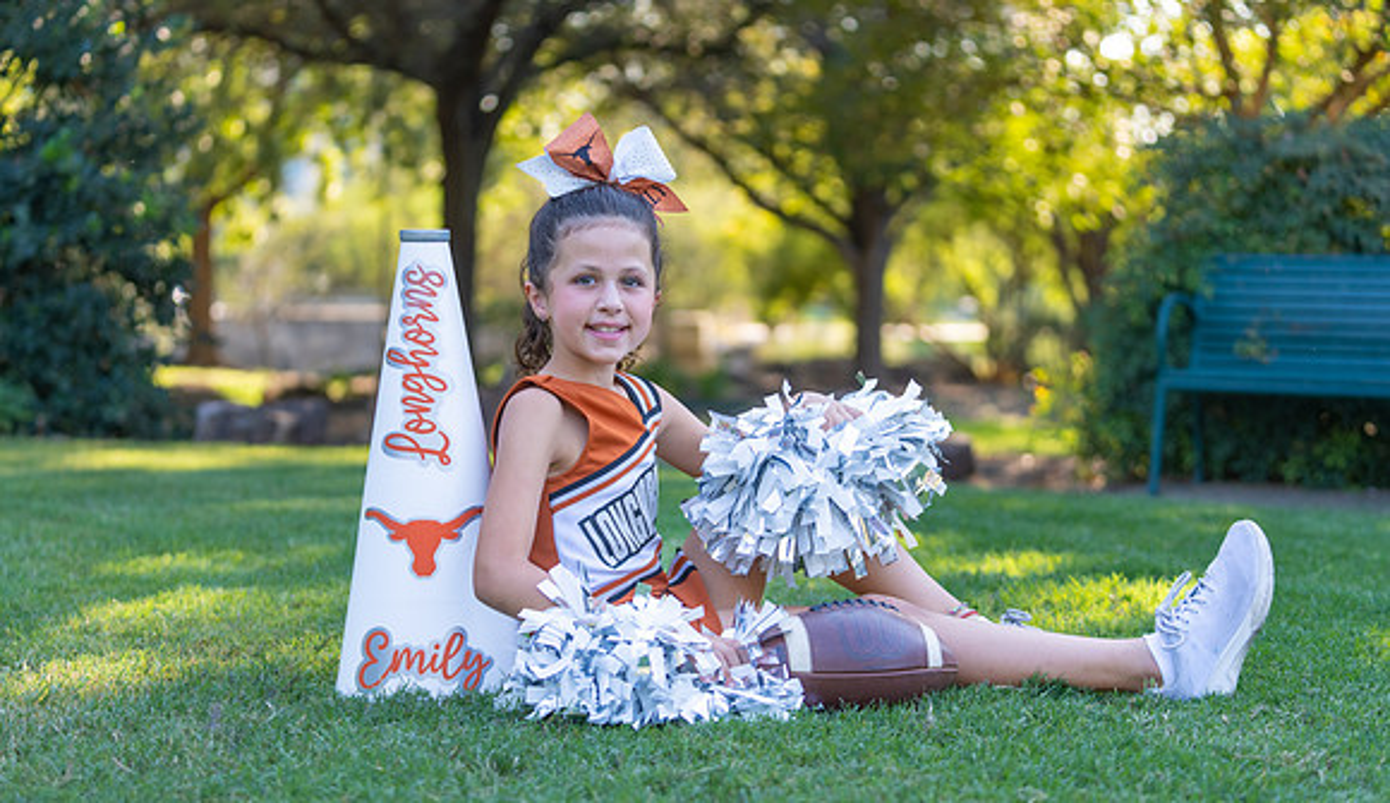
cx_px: 683
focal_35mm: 77
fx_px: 2848
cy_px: 447
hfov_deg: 27.4
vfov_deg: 16.0
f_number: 2.8
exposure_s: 1/320
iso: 200
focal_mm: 70
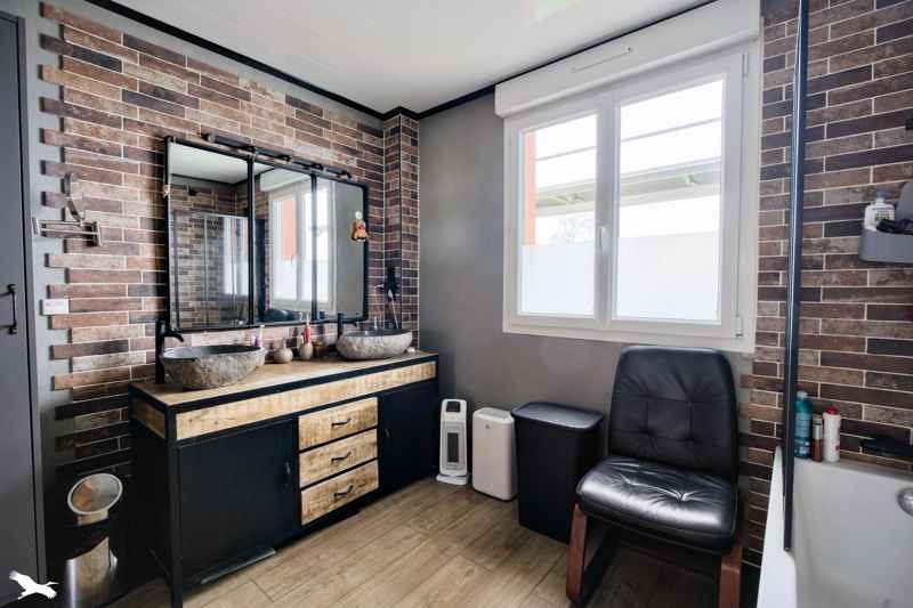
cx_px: 456
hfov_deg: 96.7
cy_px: 304
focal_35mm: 16
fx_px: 406
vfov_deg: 73.7
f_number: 8
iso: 800
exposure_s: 1/60
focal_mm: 16
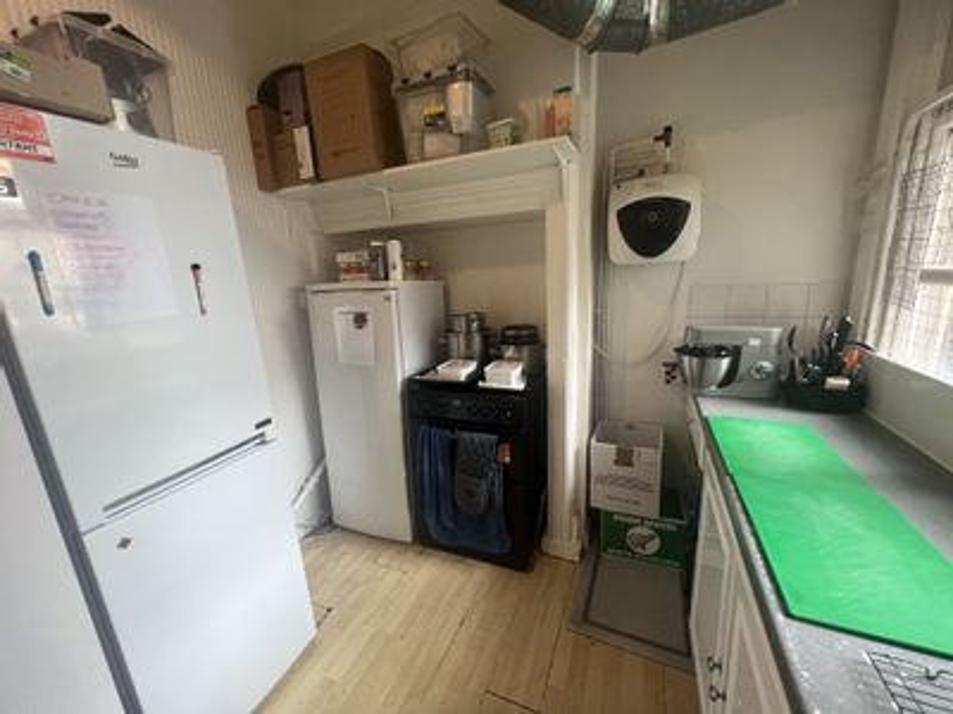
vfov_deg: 89.9
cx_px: 476
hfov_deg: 106.2
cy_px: 357
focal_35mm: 13
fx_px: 358
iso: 160
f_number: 1.8
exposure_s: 1/50
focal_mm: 1.57
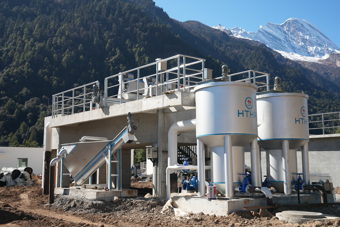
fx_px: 406
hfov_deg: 45.4
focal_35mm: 43
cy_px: 114
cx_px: 170
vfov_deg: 31.2
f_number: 6.3
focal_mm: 43
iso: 320
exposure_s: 1/80
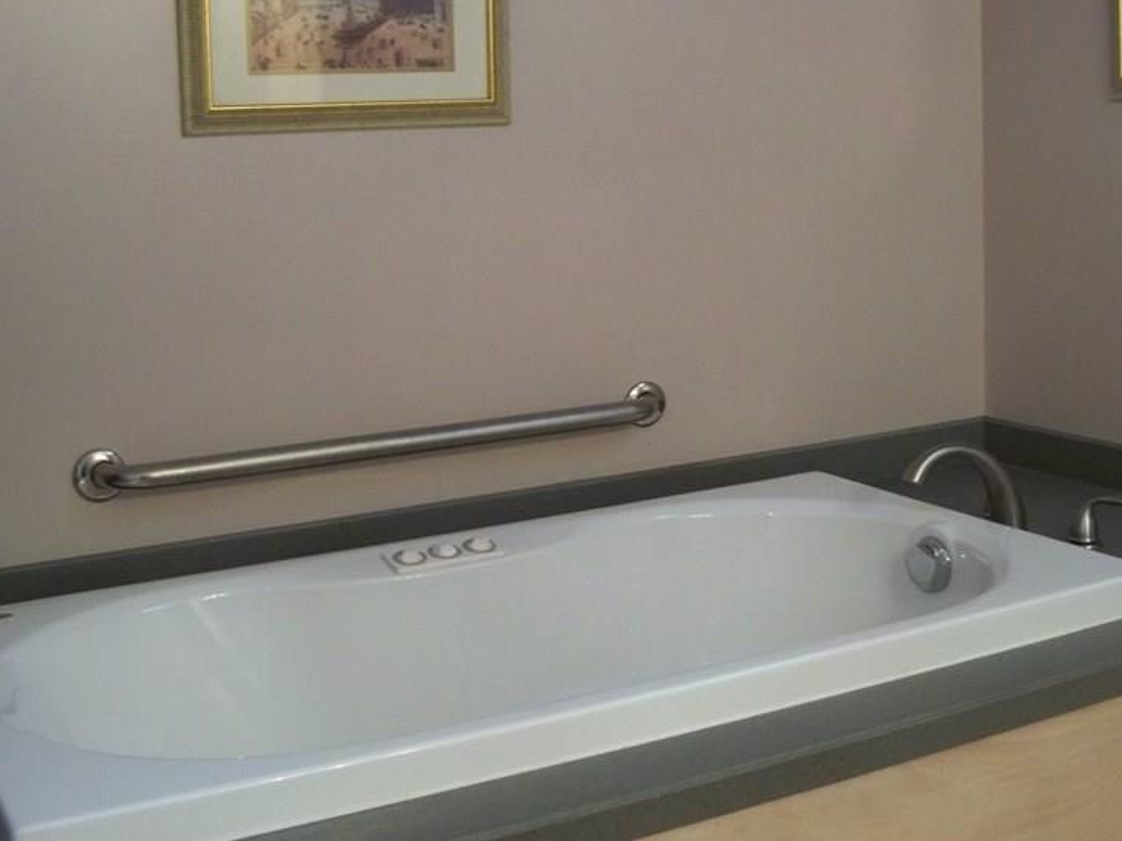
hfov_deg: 37.5
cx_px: 606
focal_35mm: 51
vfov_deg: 28.5
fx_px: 1653
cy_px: 356
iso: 400
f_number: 3.5
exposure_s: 1/13
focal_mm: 6.2
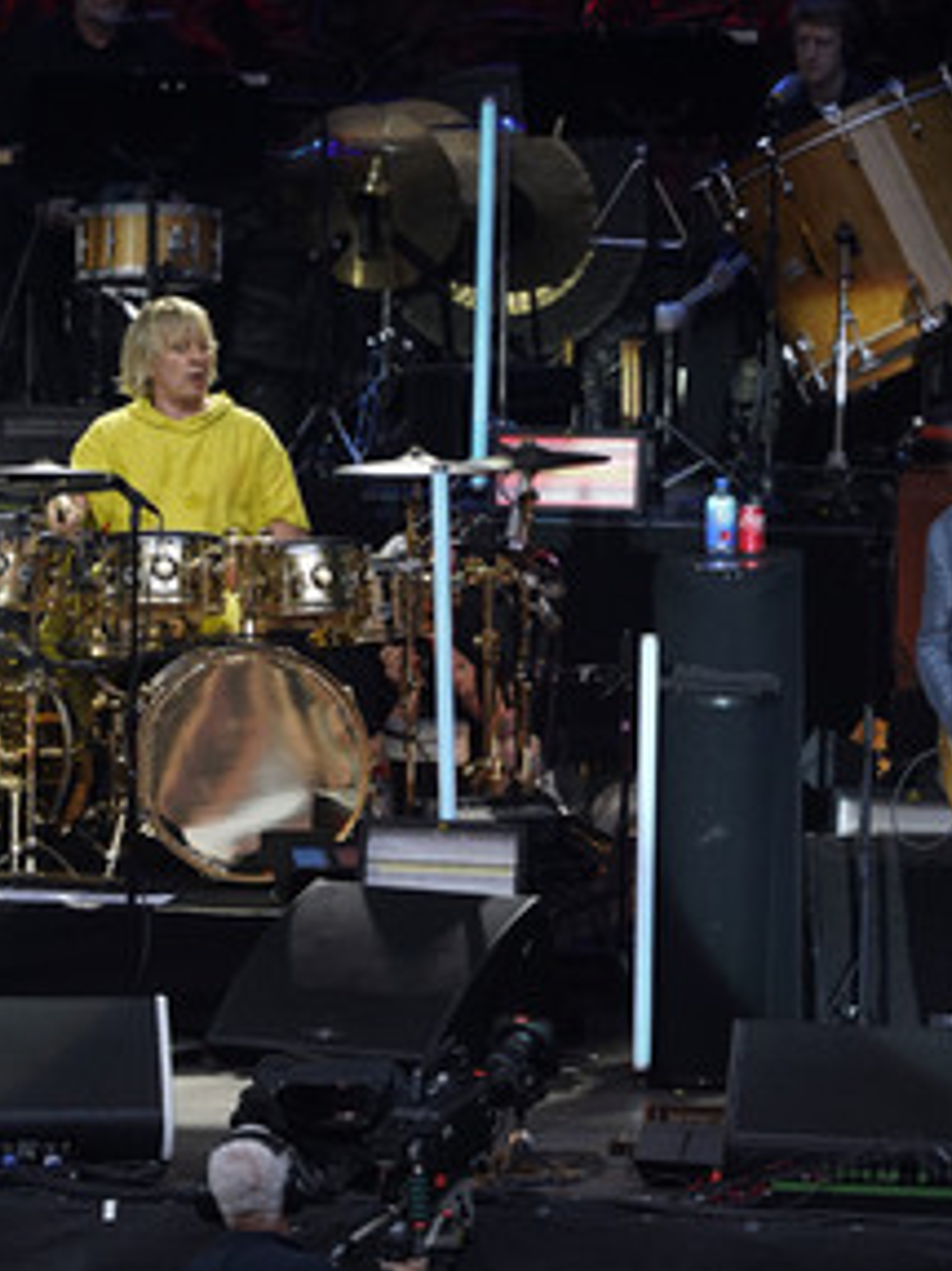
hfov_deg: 2.3
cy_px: 620
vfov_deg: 3.1
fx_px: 23559
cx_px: 337
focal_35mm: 642
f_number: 6.3
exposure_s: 1/800
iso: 2000
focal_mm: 426
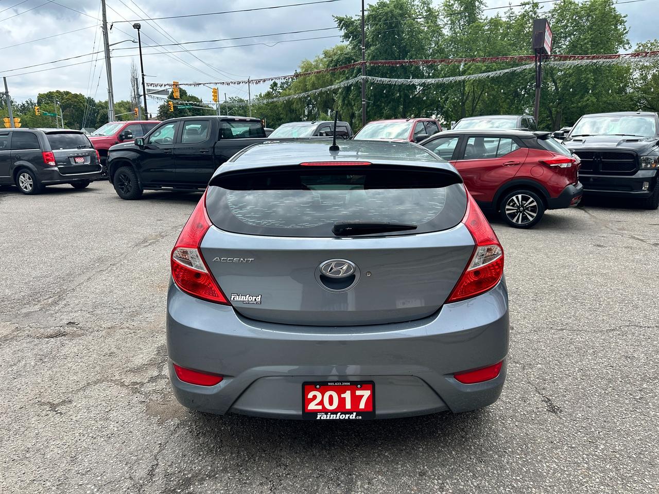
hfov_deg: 71.6
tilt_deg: -14.0
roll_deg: -0.1
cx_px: 330
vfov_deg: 56.8
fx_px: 457
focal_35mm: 24
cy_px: 247
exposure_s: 1/2525
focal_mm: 6.86
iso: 80
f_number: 1.78
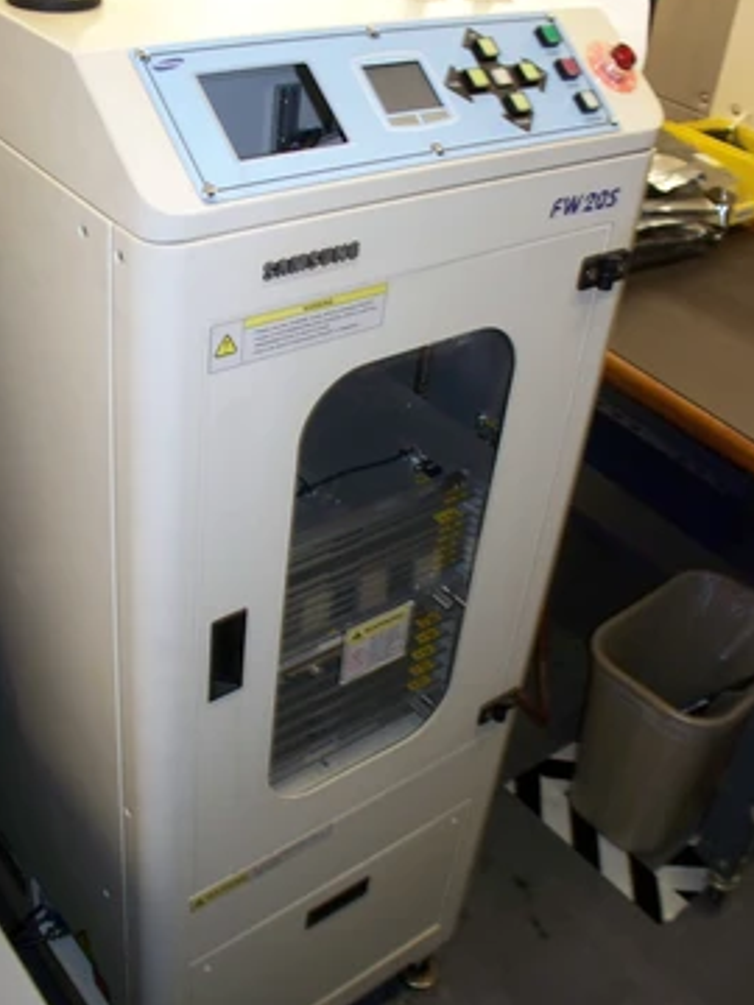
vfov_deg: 46.8
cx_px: 369
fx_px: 1162
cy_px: 472
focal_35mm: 40
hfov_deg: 36.0
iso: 200
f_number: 2.8
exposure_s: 1/40
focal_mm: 7.54
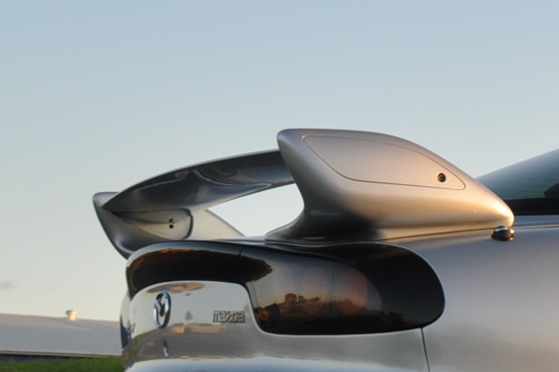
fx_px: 1939
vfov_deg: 10.9
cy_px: 308
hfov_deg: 14.9
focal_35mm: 125
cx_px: 898
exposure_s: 1/160
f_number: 6.3
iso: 200
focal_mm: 22
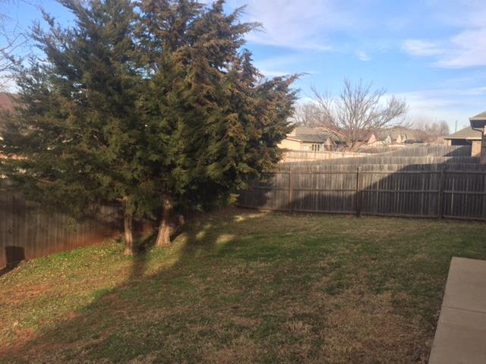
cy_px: 182
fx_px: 407
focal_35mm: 29
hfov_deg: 61.7
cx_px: 243
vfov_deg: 48.2
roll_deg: -2.5
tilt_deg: -3.6
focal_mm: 4.15
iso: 32
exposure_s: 1/775
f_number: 2.2
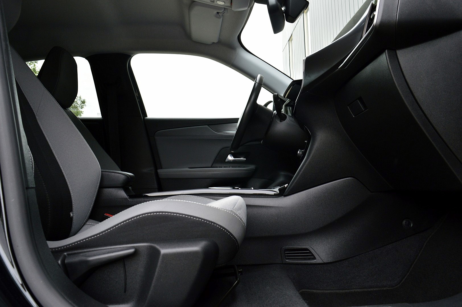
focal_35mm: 30
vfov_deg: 43.5
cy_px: 154
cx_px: 231
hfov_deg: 62.0
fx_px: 385
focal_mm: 20
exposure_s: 1/60
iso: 500
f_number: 8
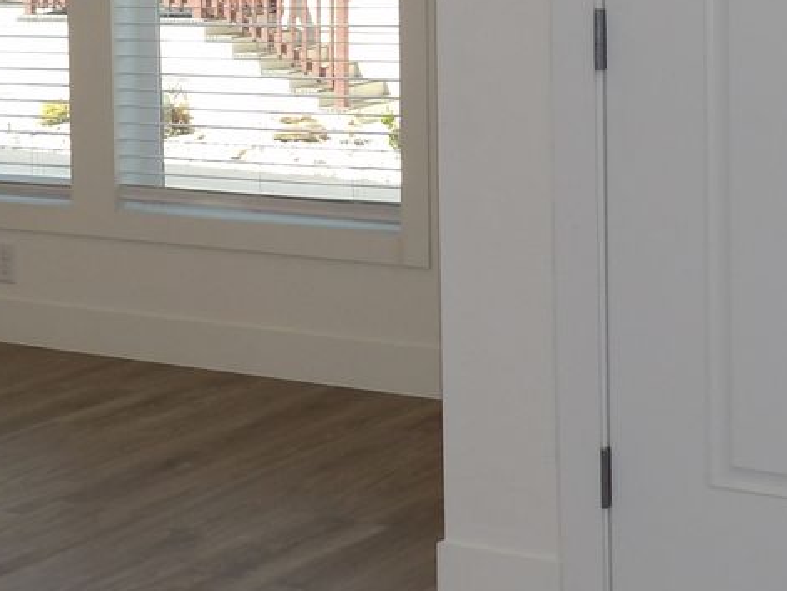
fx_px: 2230
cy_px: -43
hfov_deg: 19.4
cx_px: -27
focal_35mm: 98
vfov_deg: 14.8
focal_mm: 5.9
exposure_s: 1/122
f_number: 3.1
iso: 100
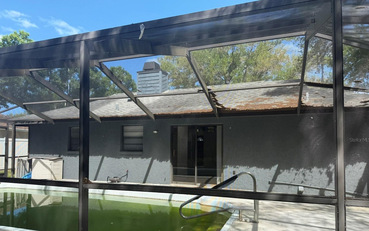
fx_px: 261
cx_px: 183
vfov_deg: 47.3
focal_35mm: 26
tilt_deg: +2.5
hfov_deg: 70.4
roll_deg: -0.2
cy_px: 140
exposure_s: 1/1385
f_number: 1.78
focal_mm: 6.76
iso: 80
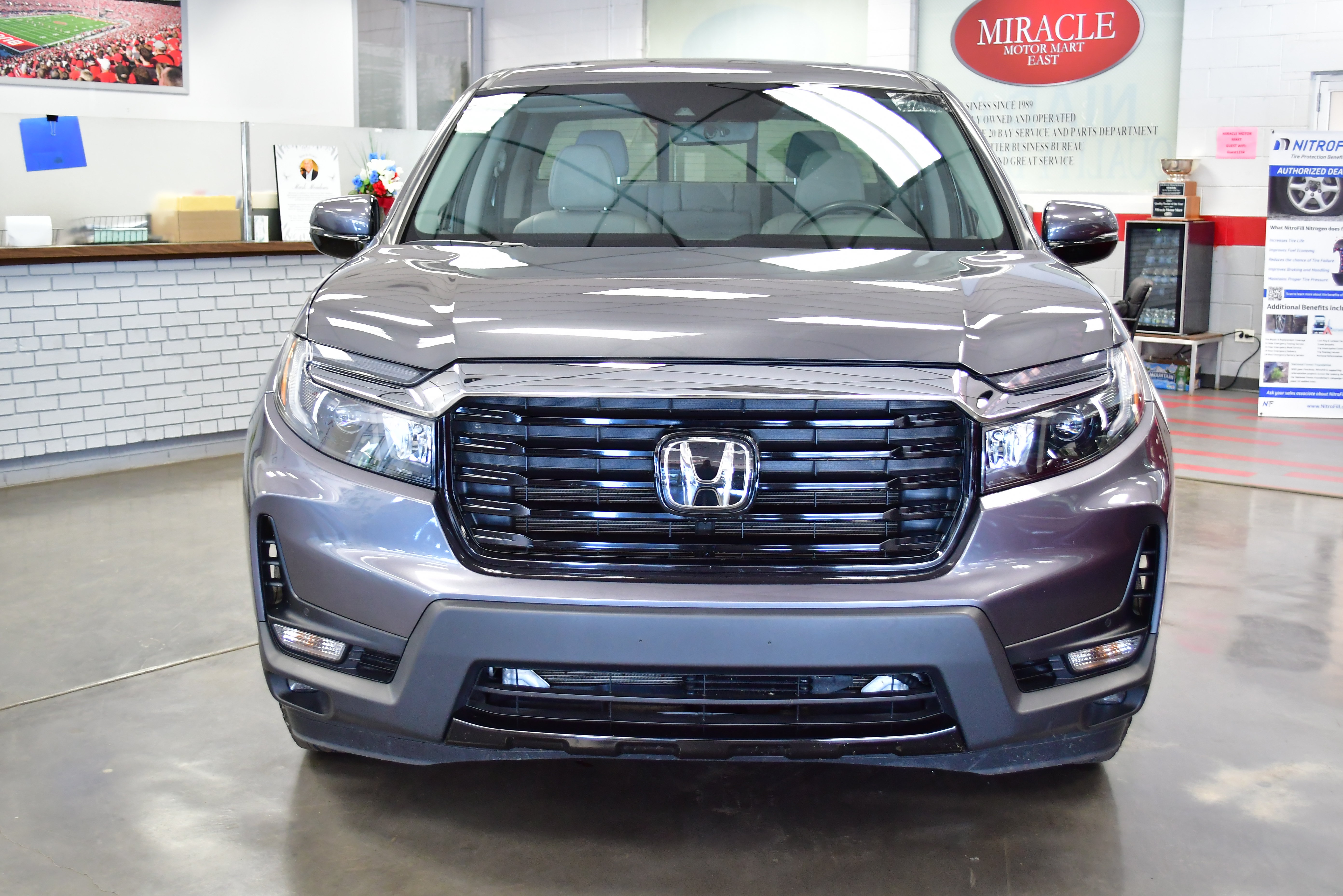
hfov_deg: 49.6
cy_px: 448
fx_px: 1455
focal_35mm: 39
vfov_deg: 34.2
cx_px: 672
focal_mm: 26
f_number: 4.2
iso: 1250
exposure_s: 1/40
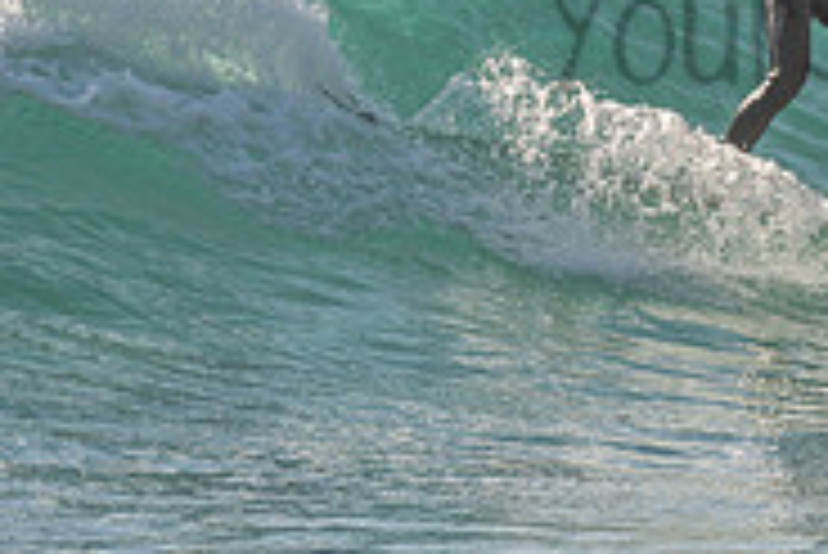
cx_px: 1004
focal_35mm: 1574
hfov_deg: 1.3
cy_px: -20
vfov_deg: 0.9
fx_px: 36229
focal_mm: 500
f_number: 5.6
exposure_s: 1/2000
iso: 100
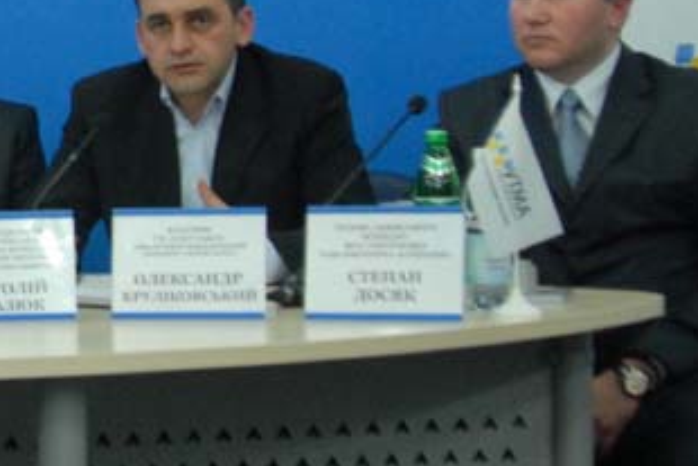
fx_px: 2308
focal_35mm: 119
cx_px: -297
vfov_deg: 11.5
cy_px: 91
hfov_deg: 16.0
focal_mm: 24
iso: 800
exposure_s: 1/100
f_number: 2.8
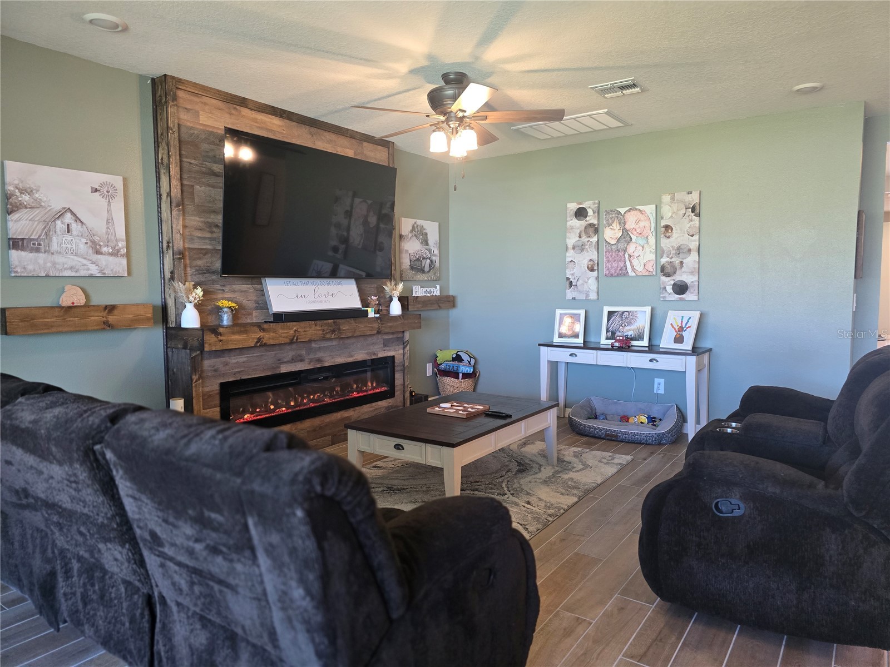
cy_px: 334
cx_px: 445
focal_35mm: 23
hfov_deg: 73.9
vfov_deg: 58.9
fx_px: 591
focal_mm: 6.3
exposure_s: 1/120
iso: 500
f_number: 1.7
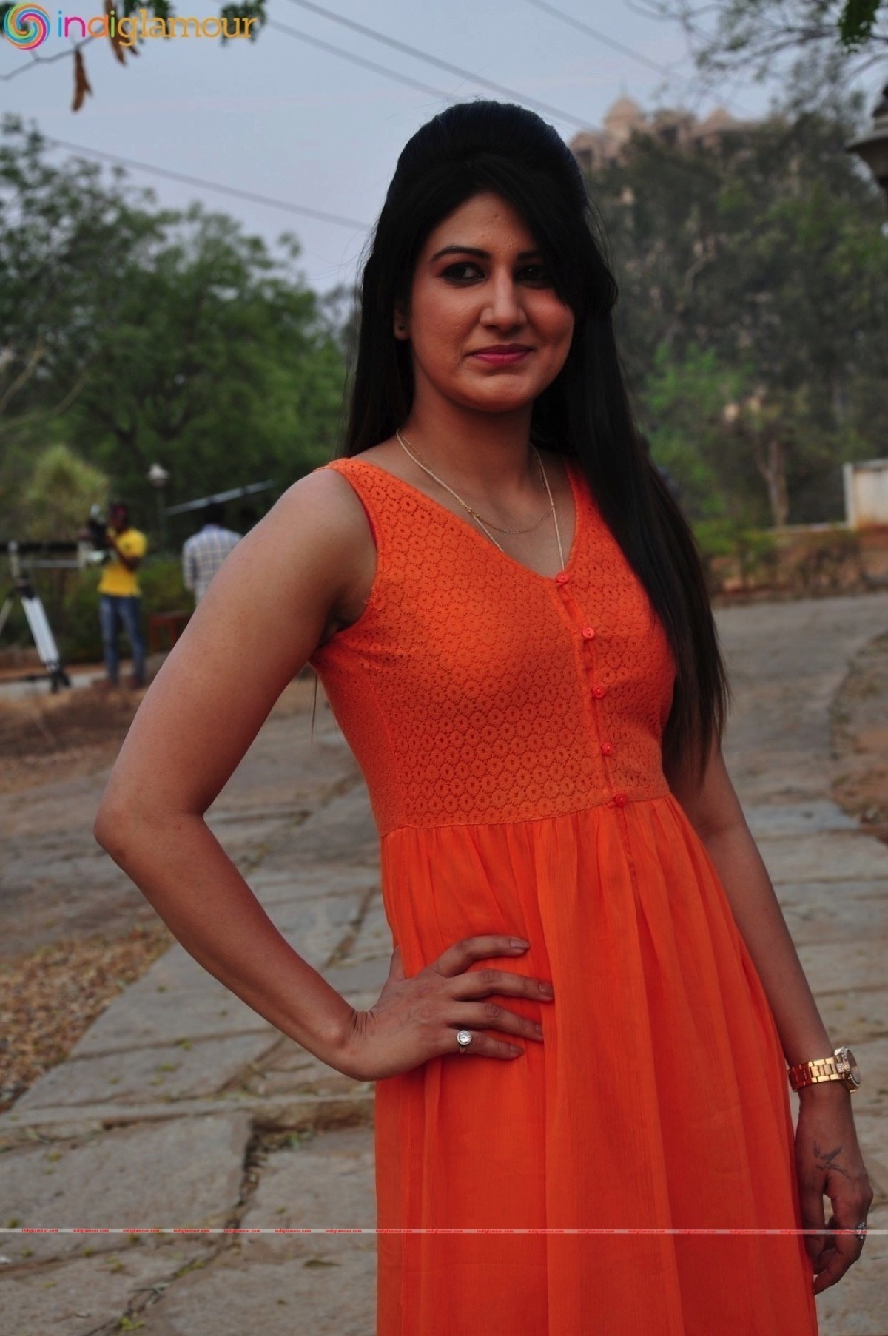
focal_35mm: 72
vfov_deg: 28.1
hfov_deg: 18.9
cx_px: 444
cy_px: 668
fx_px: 2670
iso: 200
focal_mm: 48
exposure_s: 1/80
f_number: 4.8
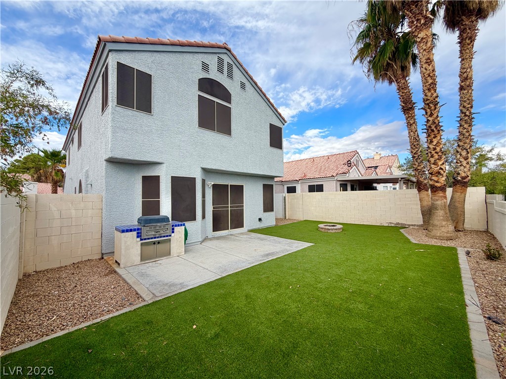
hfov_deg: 102.1
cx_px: 253
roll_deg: +1.4
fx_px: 205
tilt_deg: +1.4
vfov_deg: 85.7
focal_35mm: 14
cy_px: 190
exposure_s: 1/770
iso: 32
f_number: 2.2
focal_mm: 2.22
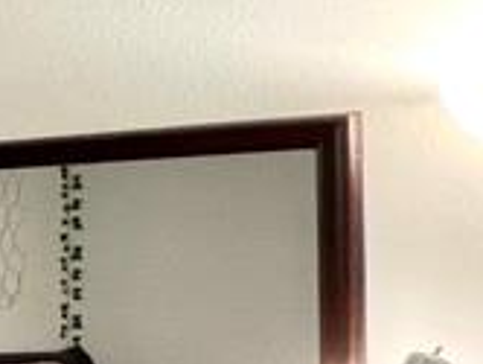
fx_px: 1118
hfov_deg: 12.6
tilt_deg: +2.9
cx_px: -864
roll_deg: -1.6
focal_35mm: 80
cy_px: 224
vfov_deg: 18.5
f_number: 1.8
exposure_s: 1/60
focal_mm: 1.57
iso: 200
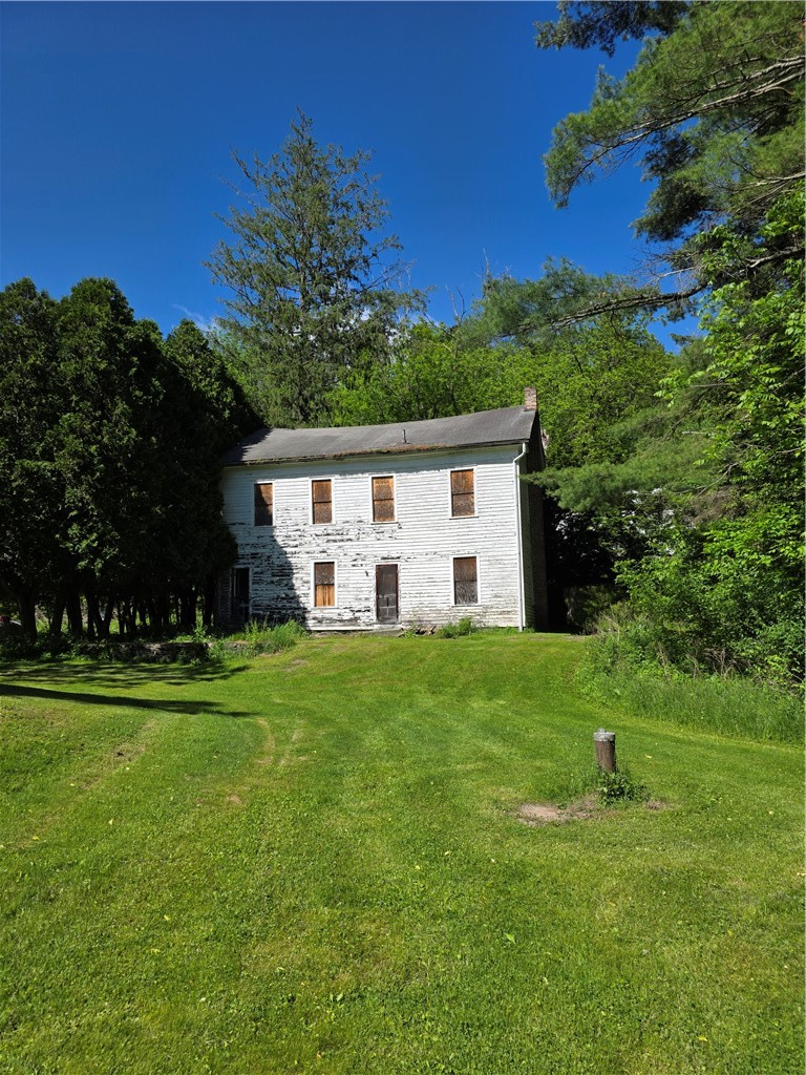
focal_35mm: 23
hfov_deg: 58.9
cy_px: 538
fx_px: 714
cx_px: 403
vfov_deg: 73.9
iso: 80
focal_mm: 6.3
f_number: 1.7
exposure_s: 1/6150
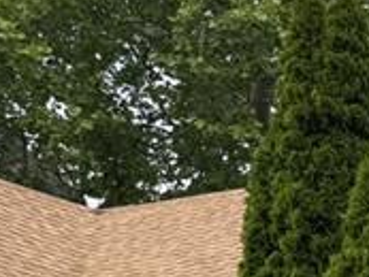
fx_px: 1515
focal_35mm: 142
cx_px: 1047
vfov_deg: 9.7
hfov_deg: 10.5
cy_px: 563
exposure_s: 1/4673
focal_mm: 6.76
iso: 80
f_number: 1.78
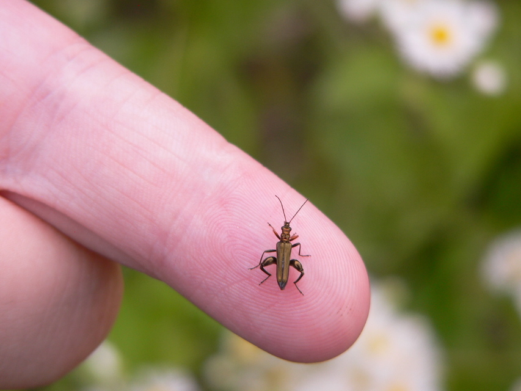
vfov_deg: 13.7
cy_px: 196
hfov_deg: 18.2
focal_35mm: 108
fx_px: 1626
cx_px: 260
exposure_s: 1/80
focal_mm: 18
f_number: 2.8
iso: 80
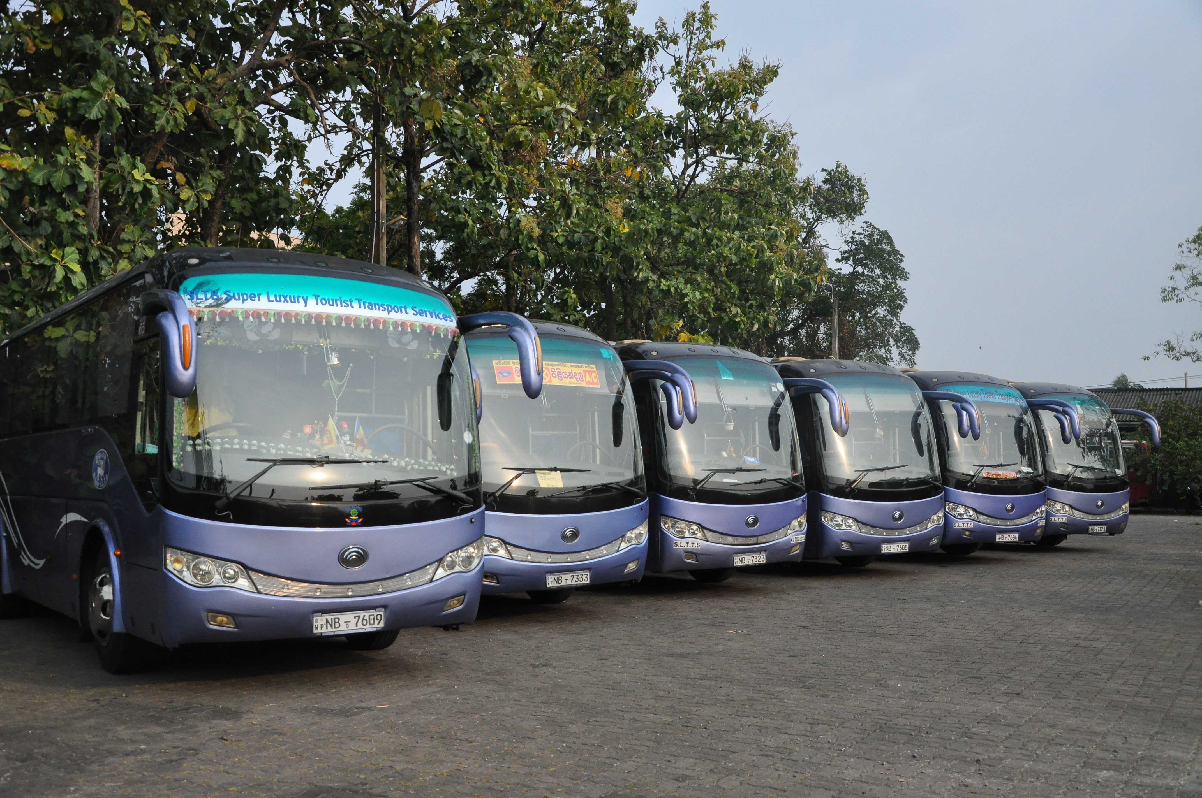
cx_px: 601
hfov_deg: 33.4
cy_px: 399
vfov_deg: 22.6
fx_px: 2001
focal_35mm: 60
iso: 1000
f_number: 6.3
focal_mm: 40
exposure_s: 1/4000
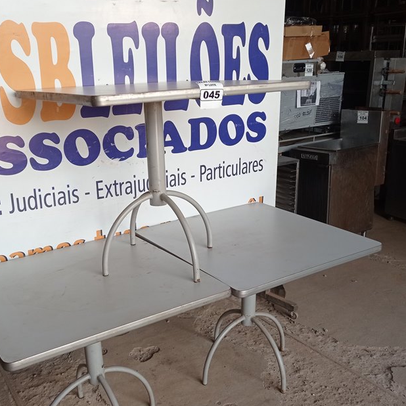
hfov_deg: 40.7
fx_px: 544
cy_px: 221
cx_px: 160
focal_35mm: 41
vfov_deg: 40.9
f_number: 1.79
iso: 100
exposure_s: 1/304
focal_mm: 4.7
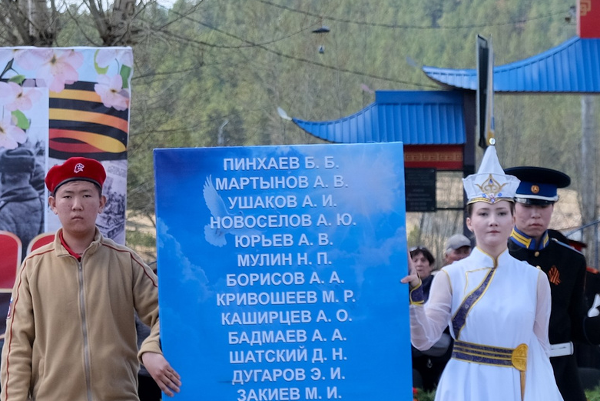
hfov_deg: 7.5
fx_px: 4534
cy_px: 160
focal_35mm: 272
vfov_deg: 5.1
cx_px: -47
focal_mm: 55
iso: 320
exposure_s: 1/420
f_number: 5.6
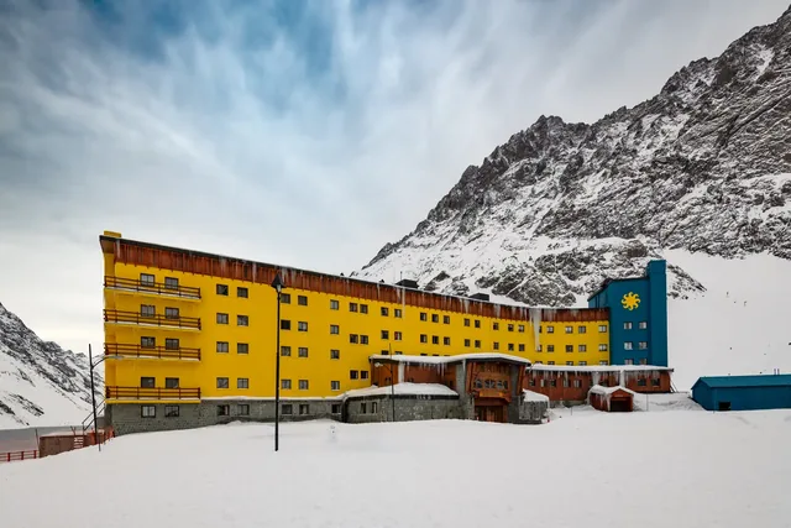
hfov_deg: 96.7
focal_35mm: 16
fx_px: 352
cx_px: 396
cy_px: 264
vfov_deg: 73.8
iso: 100
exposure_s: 1/320
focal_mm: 16
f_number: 9
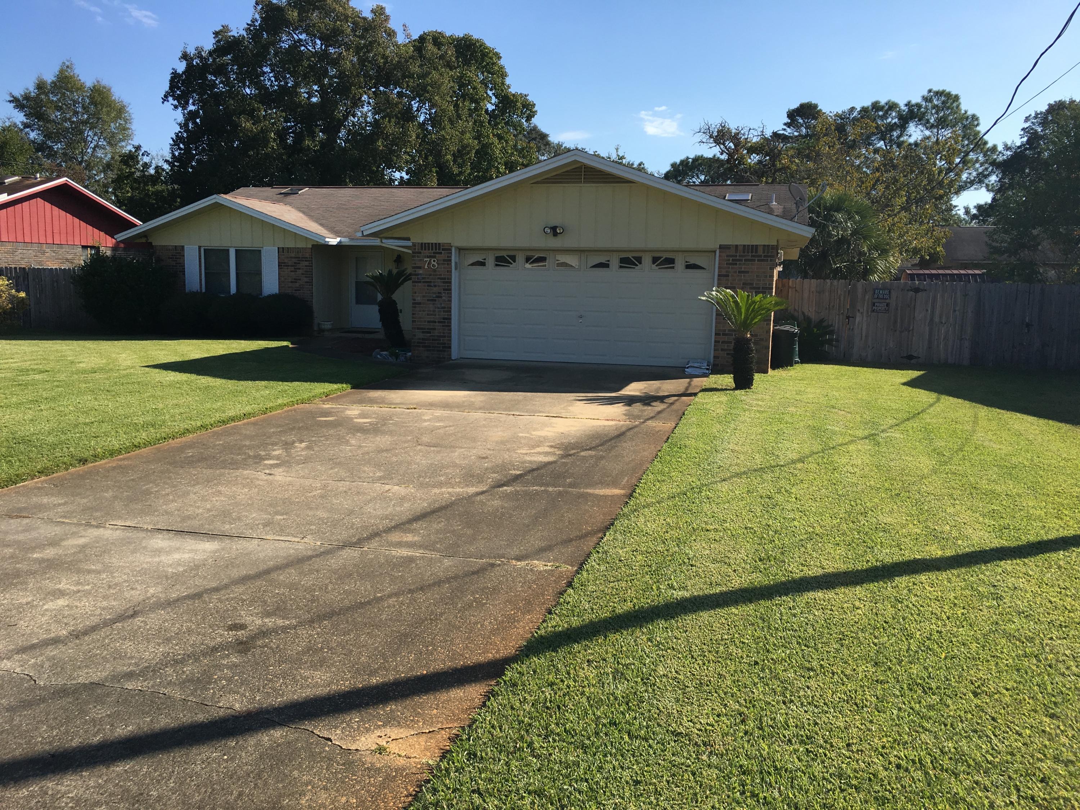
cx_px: 540
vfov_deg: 48.2
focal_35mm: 29
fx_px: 905
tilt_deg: -8.9
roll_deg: -0.9
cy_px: 405
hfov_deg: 61.7
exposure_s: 1/1451
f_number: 2.2
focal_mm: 4.15
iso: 25
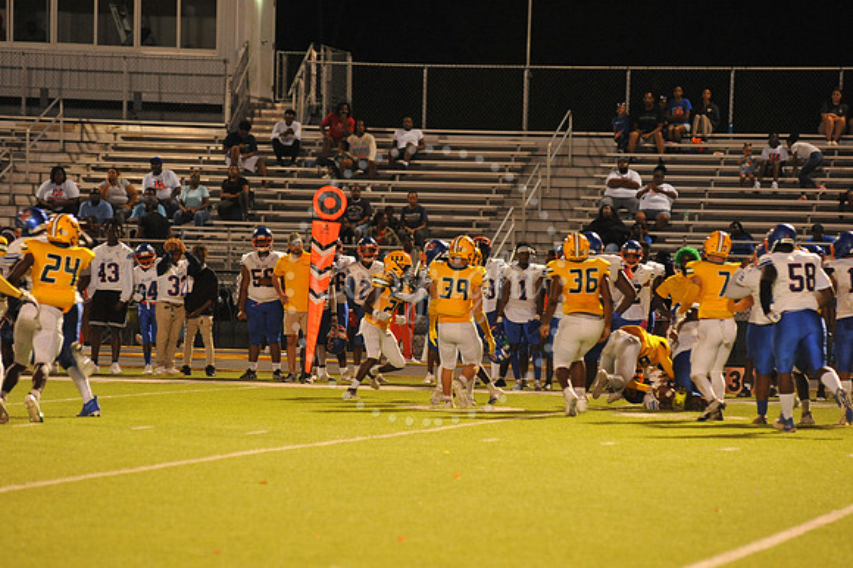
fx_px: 4736
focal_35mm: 200
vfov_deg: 6.9
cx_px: 426
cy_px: 284
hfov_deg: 10.3
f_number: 5
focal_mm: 200
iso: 3200
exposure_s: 1/160
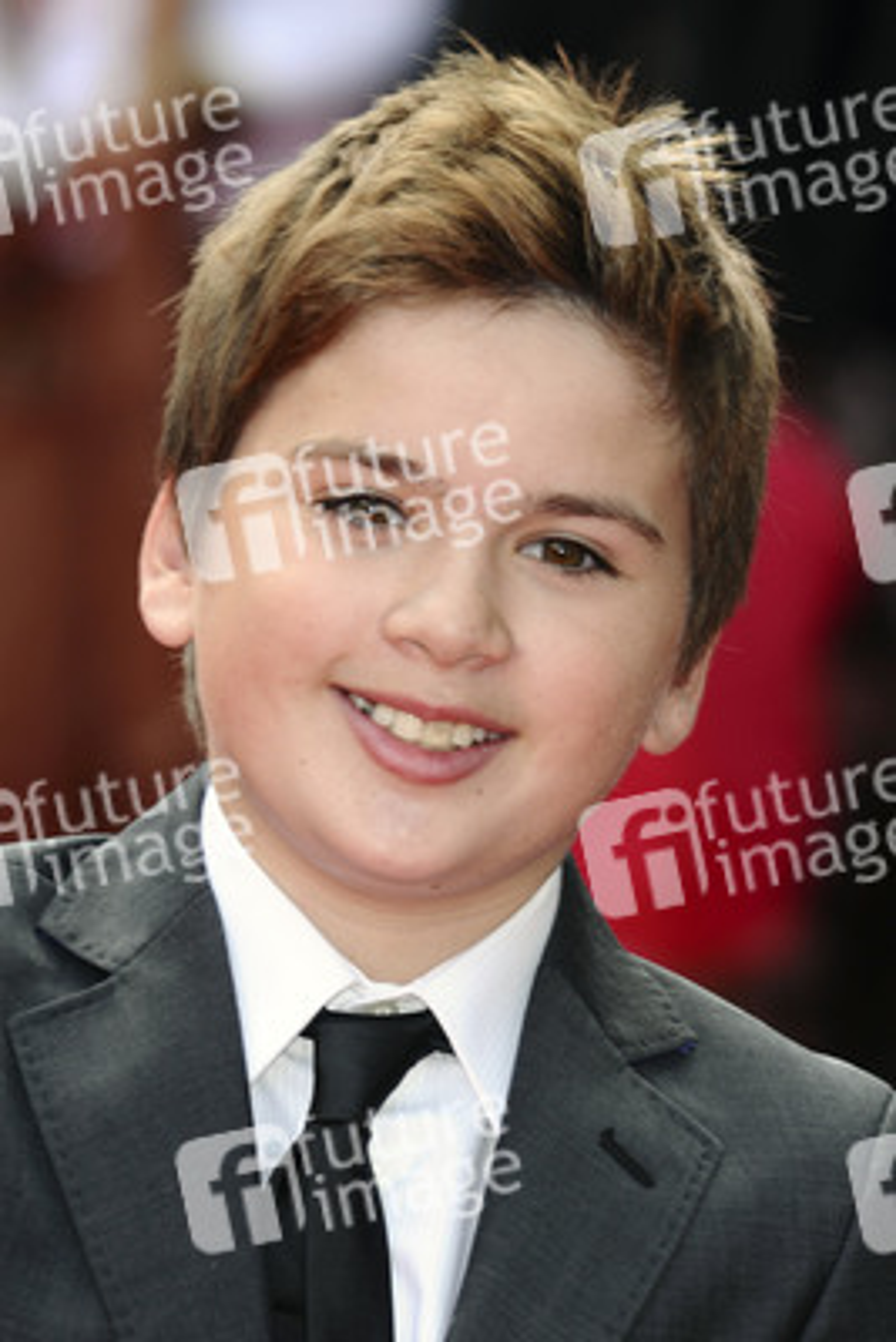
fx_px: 11189
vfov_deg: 6.9
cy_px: 671
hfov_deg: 4.6
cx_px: 448
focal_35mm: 300
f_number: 5.6
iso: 200
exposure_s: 1/250
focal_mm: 200
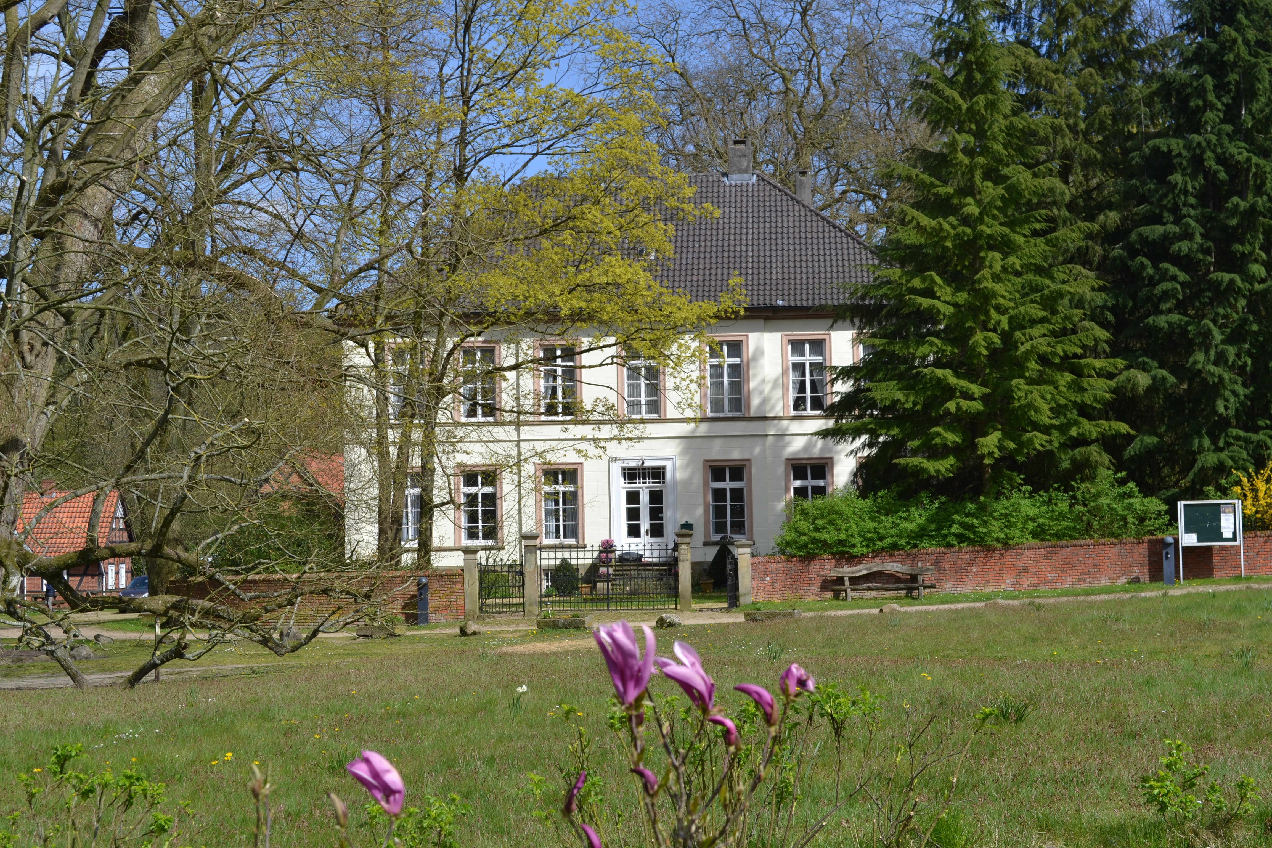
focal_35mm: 60
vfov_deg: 22.6
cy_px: 424
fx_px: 2120
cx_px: 636
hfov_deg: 33.4
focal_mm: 40
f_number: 8
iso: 100
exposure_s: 1/250
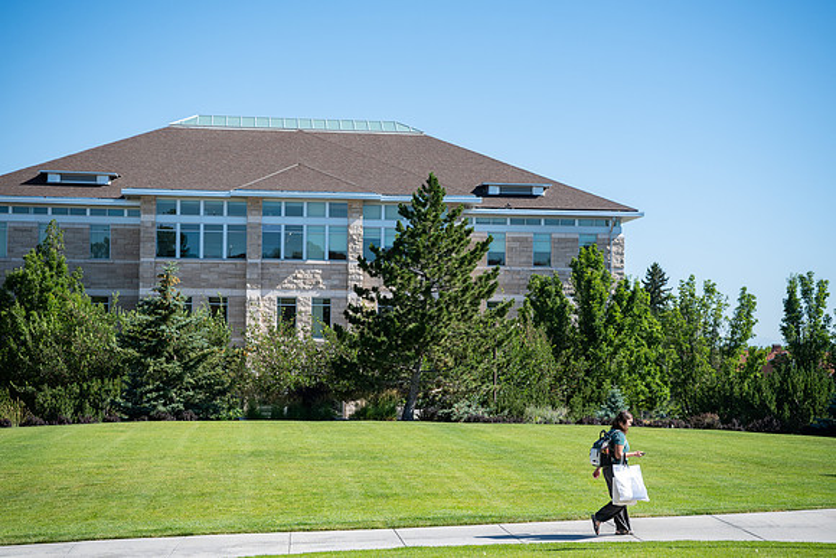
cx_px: 418
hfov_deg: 28.4
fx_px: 1654
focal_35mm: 71
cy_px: 279
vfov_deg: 19.1
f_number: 4
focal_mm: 70
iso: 160
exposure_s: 1/1600
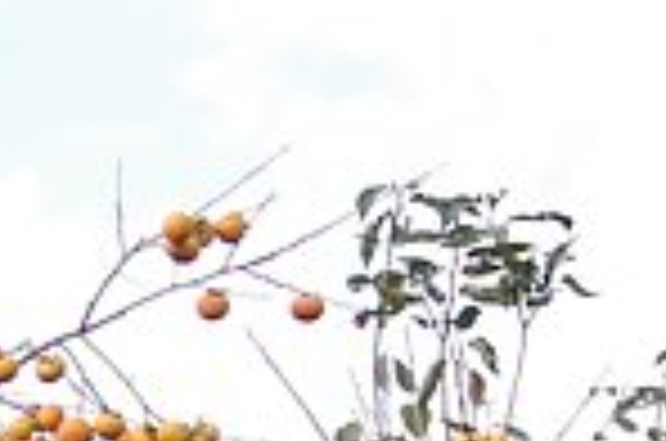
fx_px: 5889
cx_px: -554
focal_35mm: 319
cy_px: 747
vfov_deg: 4.3
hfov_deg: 6.3
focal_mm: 31
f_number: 3.5
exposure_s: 1/200
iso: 100
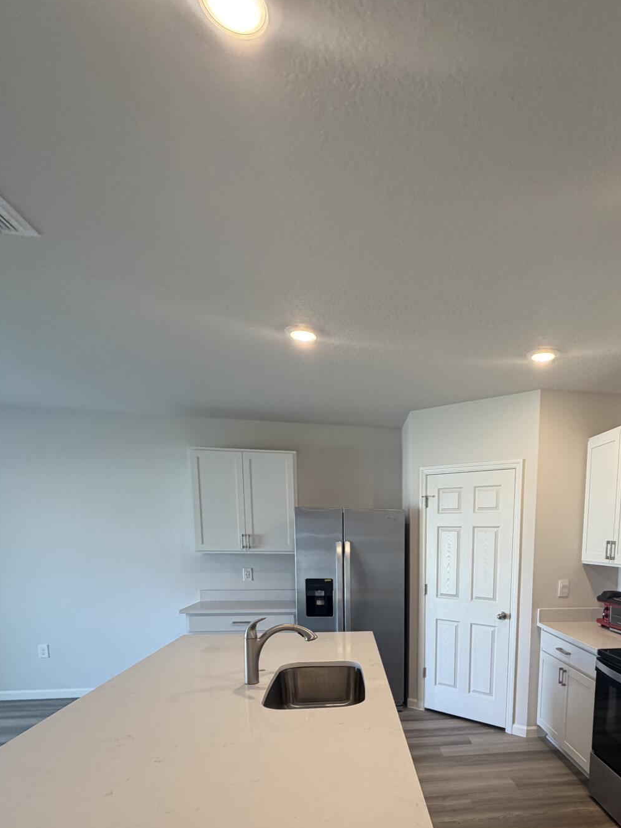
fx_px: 502
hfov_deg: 61.3
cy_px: 613
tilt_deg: -9.6
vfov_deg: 73.8
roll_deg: -0.5
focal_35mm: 21
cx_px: 432
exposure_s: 1/120
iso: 200
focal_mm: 2.22
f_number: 2.2
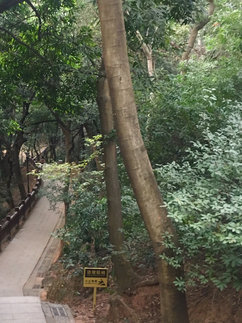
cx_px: 17
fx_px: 522
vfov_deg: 34.3
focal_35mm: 56
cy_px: 151
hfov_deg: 25.2
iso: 160
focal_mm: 4.15
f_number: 2.2
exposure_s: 1/33
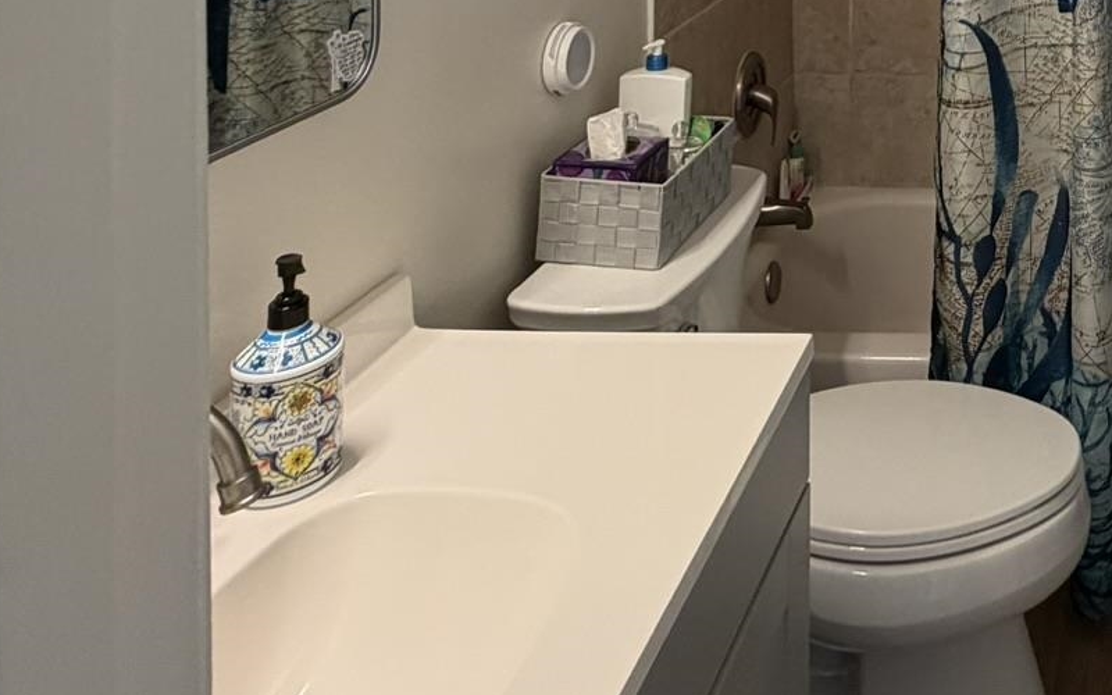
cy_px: -253
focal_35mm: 38
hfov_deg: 43.9
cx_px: 1115
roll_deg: +1.1
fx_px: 1152
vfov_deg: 27.1
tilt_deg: +0.1
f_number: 2.2
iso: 200
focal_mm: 2.22
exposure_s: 1/60
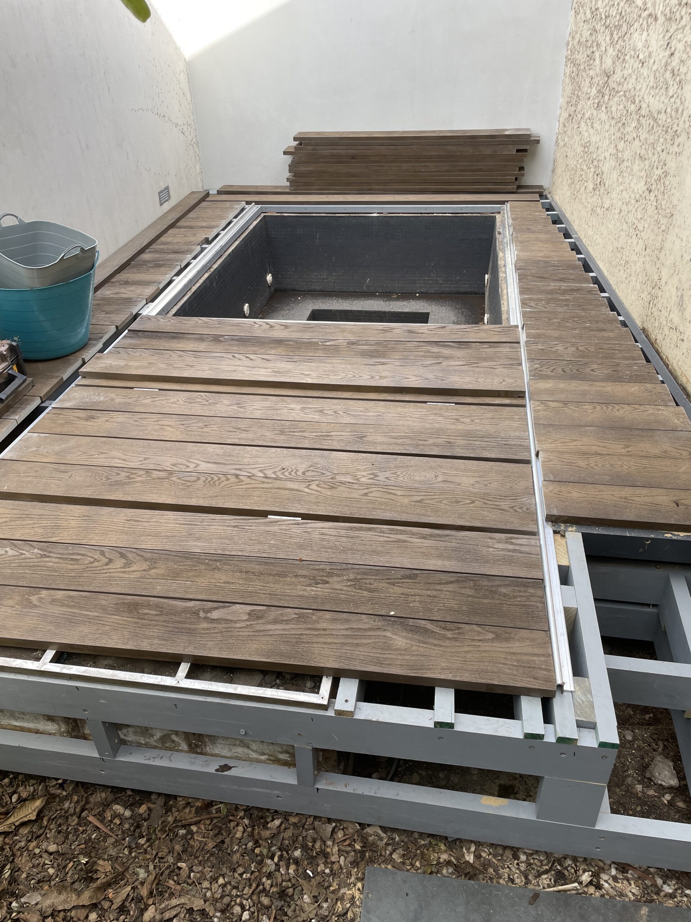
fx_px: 692
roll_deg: +2.5
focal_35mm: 26
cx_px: 346
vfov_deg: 67.3
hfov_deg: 53.1
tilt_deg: -34.6
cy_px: 461
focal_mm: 4.2
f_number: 1.6
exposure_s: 1/449
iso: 32
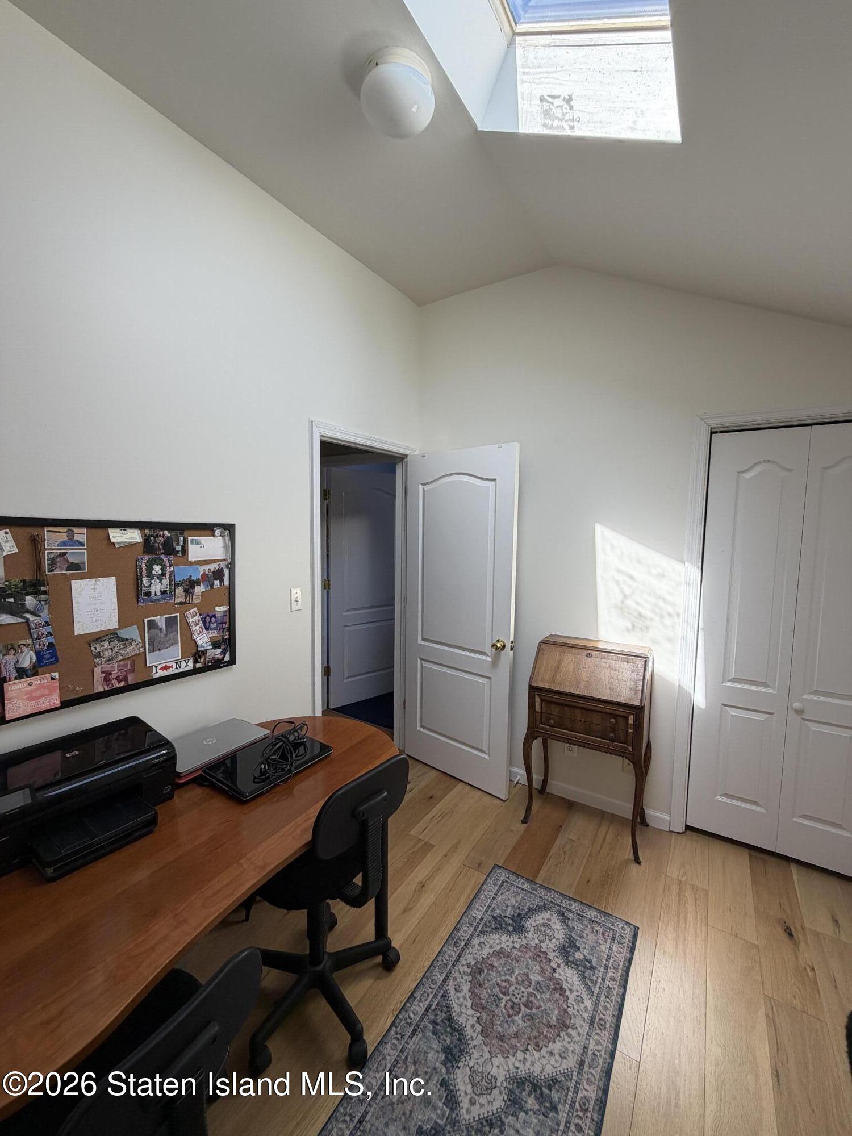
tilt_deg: -4.8
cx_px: 426
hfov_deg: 85.7
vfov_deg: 102.1
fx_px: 459
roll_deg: -0.3
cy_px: 568
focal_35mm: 14
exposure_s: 1/151
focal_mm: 2.22
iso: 64
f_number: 2.2
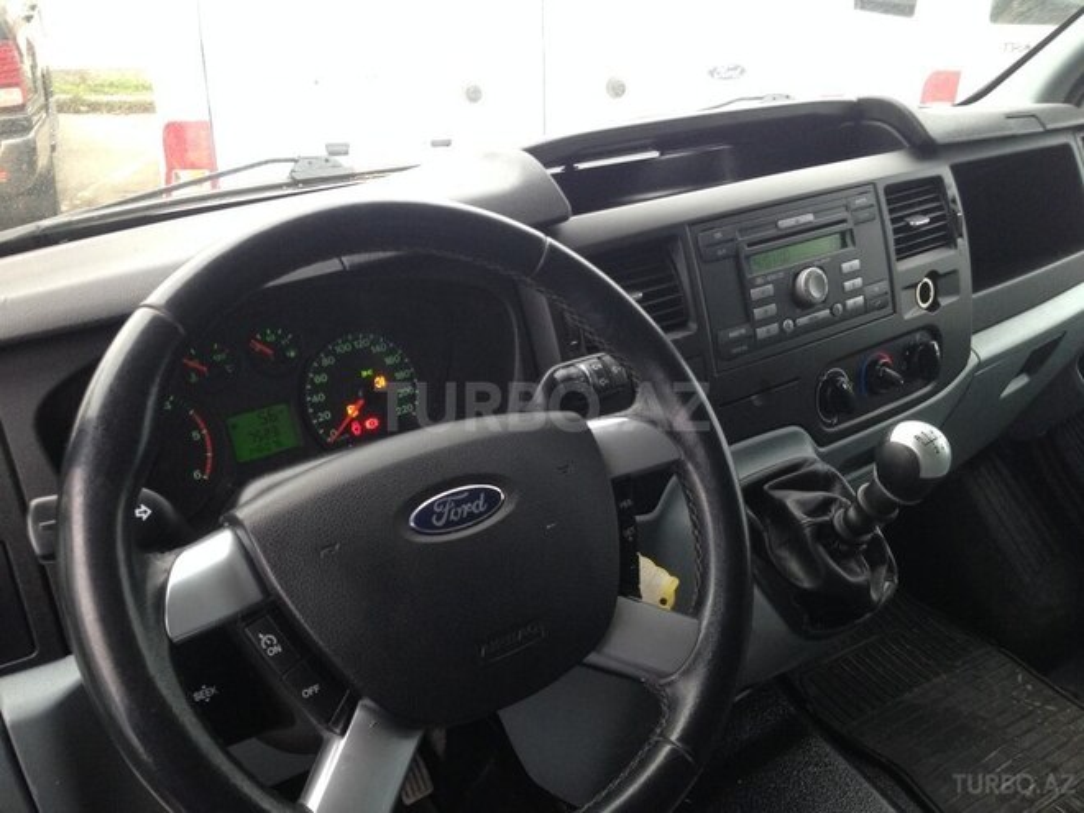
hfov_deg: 55.4
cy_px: 406
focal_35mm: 33
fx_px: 1033
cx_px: 542
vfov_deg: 42.9
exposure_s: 1/20
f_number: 2.4
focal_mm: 4.12
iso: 100
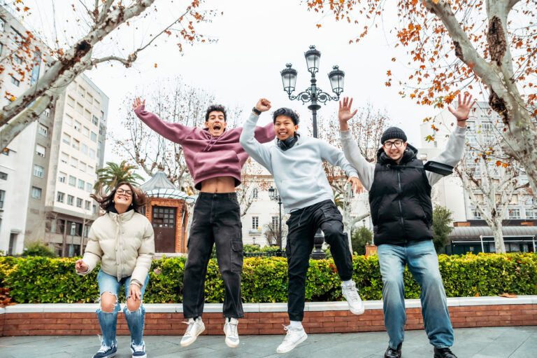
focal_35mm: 25
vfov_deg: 51.2
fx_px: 373
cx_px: 268
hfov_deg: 71.5
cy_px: 179
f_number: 4.5
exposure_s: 1/2000
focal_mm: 17
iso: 1000
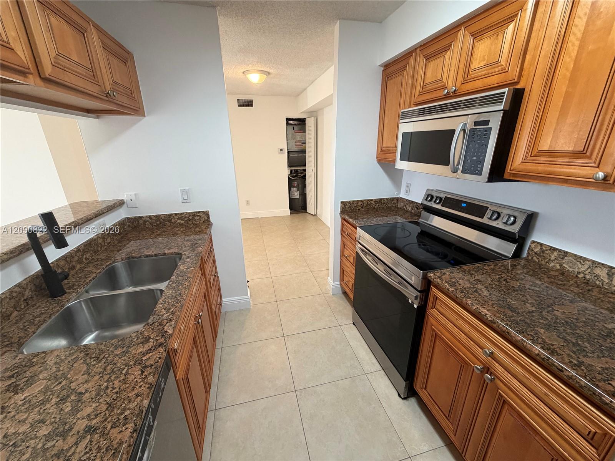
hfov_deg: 102.1
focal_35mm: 14
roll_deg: +1.0
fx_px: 249
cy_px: 230
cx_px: 308
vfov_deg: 85.7
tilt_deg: -20.3
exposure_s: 1/60
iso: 250
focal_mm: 2.22
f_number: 2.2
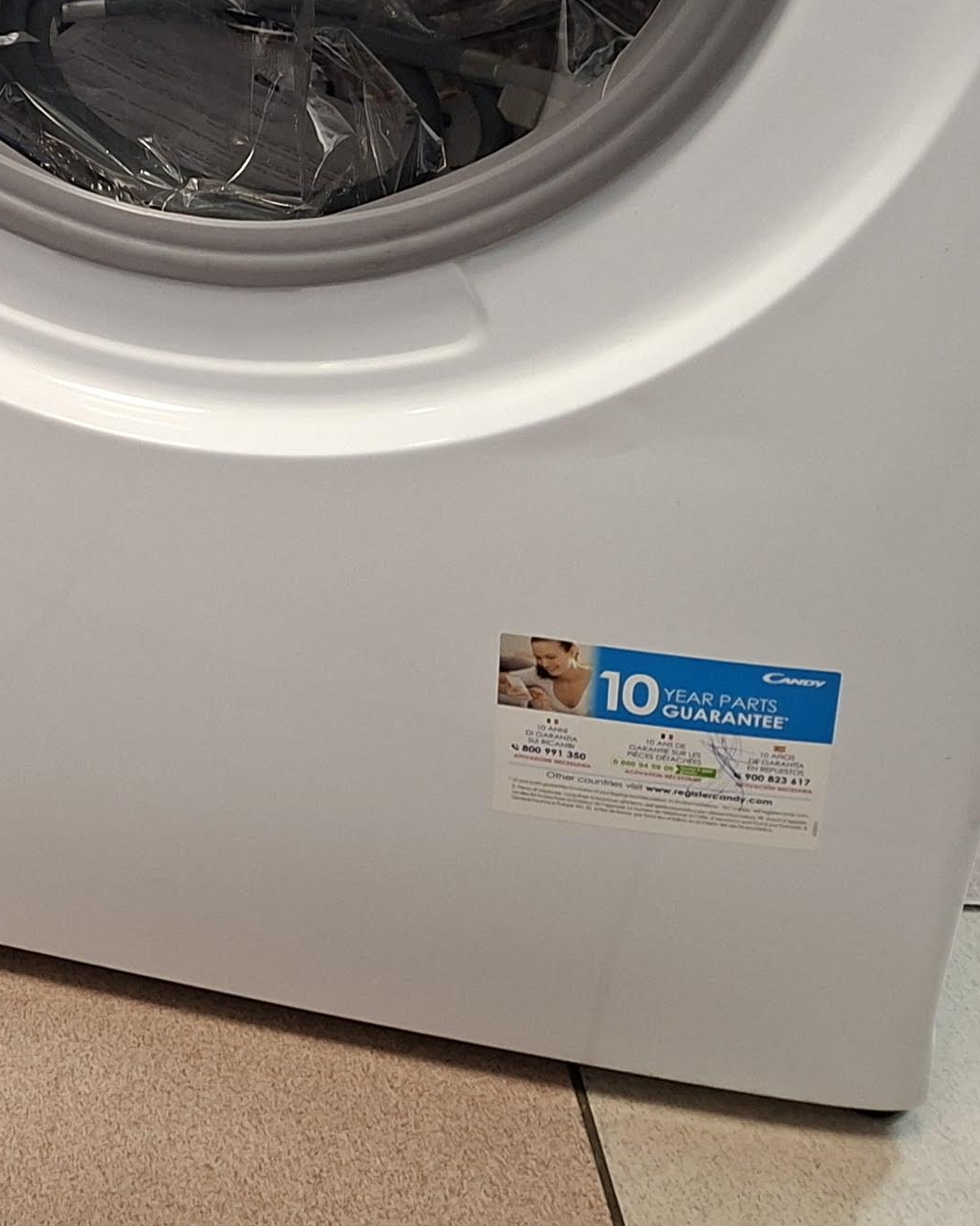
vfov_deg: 25.6
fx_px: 2466
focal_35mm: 68
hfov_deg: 21.0
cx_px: -183
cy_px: -163
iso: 250
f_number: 1.8
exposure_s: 1/33
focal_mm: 5.54
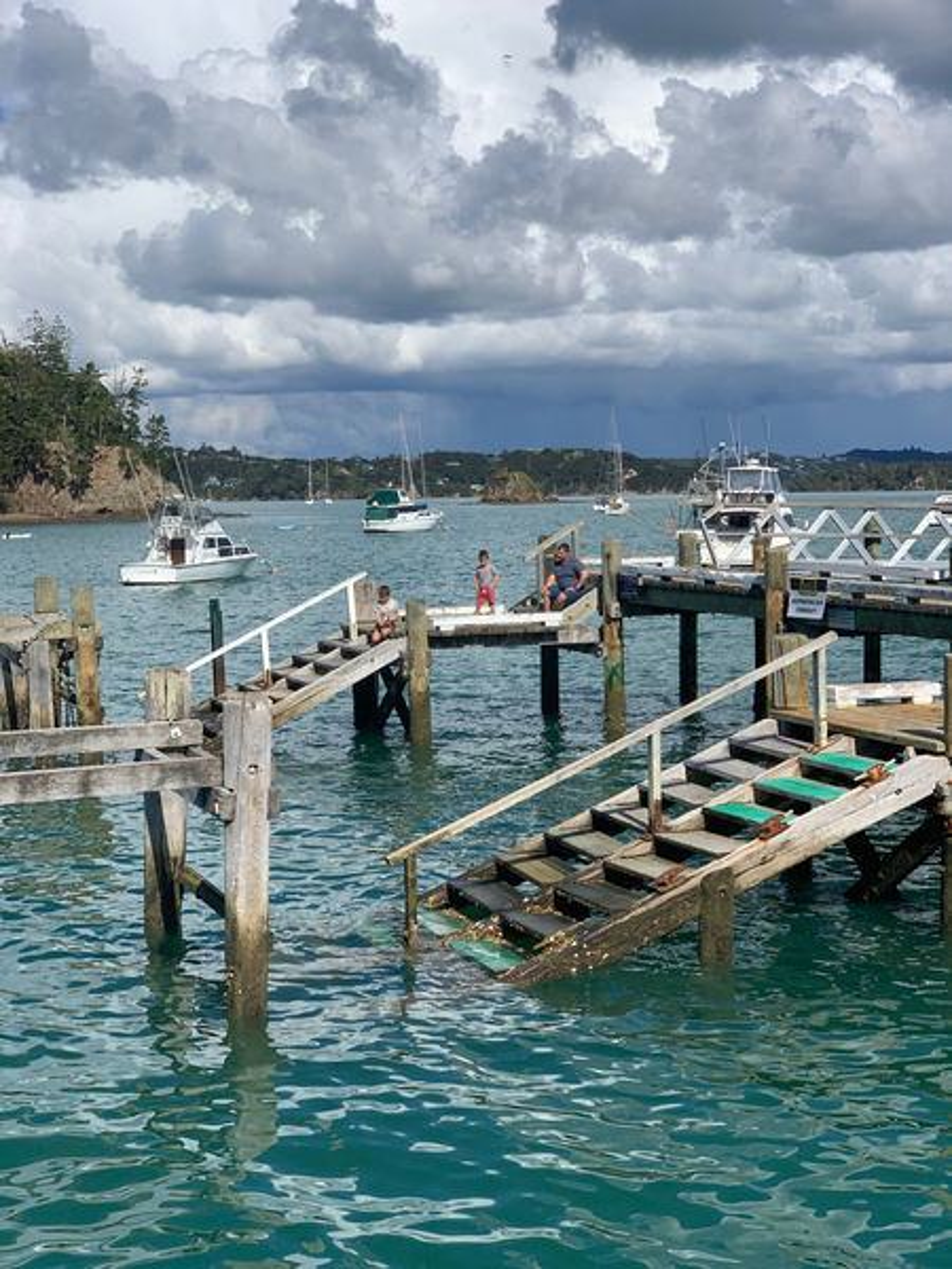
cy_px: 634
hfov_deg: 28.0
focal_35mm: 52
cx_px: 476
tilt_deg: -4.2
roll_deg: +0.8
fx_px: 1907
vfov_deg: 36.8
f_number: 2.4
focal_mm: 6
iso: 16
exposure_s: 1/2179
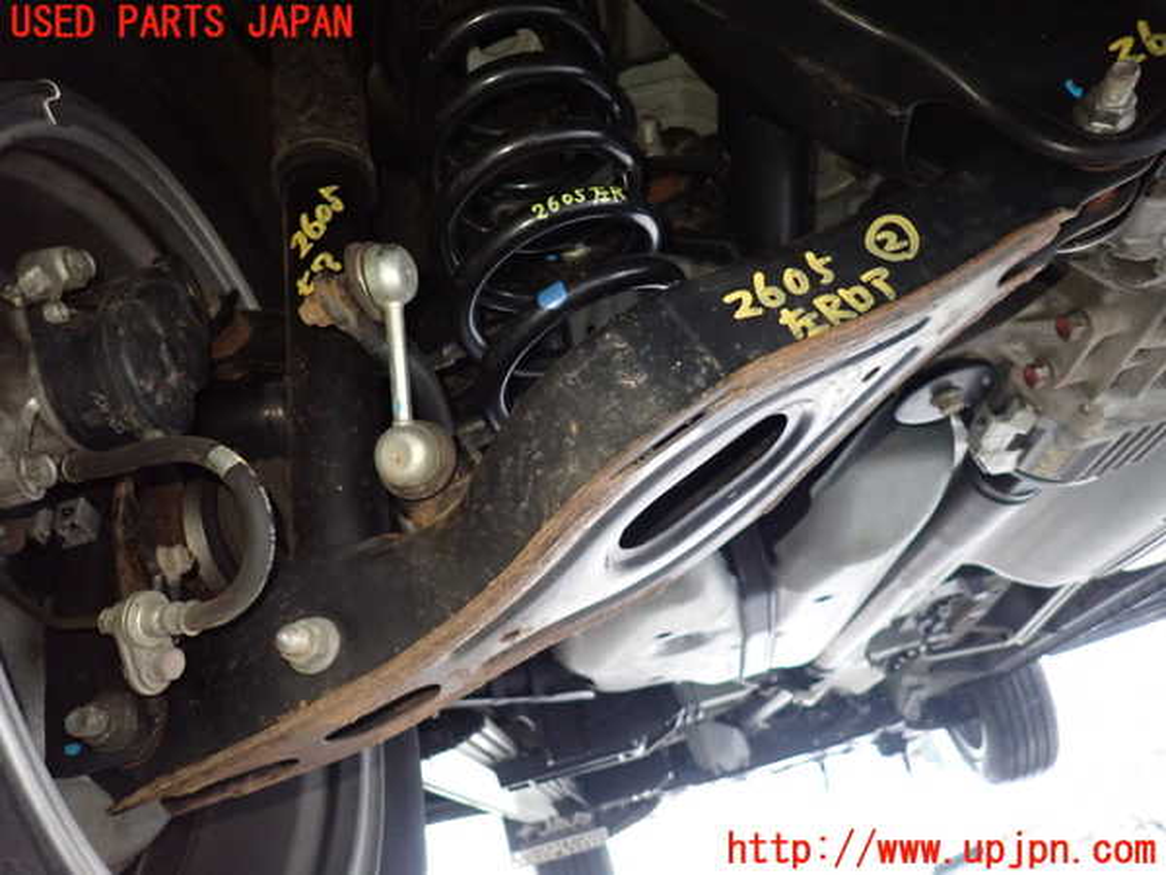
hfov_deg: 69.4
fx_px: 842
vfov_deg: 54.9
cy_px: 438
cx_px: 583
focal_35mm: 25
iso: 800
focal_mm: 4.5
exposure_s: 1/30
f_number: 2
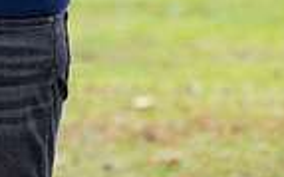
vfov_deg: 2.0
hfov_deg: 3.3
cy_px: -229
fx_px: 4955
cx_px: 0
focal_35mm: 641
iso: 640
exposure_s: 1/160
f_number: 5.6
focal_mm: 200
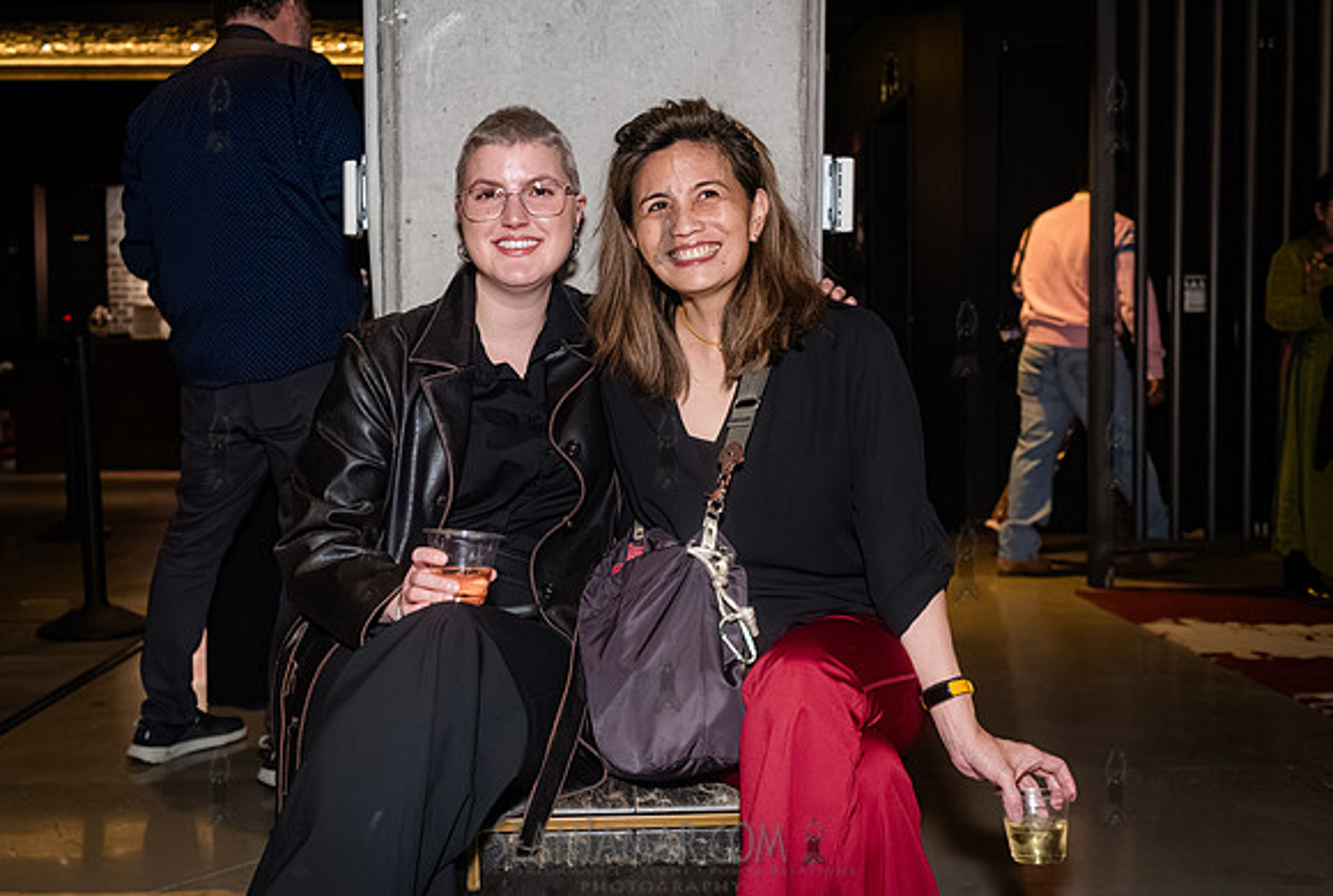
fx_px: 1448
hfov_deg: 49.4
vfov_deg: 34.4
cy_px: 418
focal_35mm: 39
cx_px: 601
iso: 8000
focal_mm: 35
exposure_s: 1/400
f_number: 5
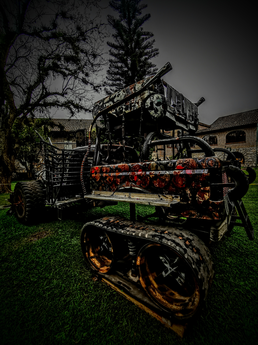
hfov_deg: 78.1
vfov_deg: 94.5
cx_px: 129
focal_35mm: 16
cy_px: 172
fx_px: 159
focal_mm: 2.35
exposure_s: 1/126
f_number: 2.2
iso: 50
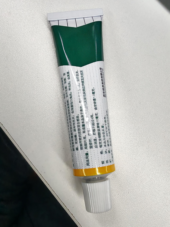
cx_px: 85
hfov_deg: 51.4
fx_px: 177
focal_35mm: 27
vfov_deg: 65.3
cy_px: 114
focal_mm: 1.96
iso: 160
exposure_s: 1/100
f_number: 2.2
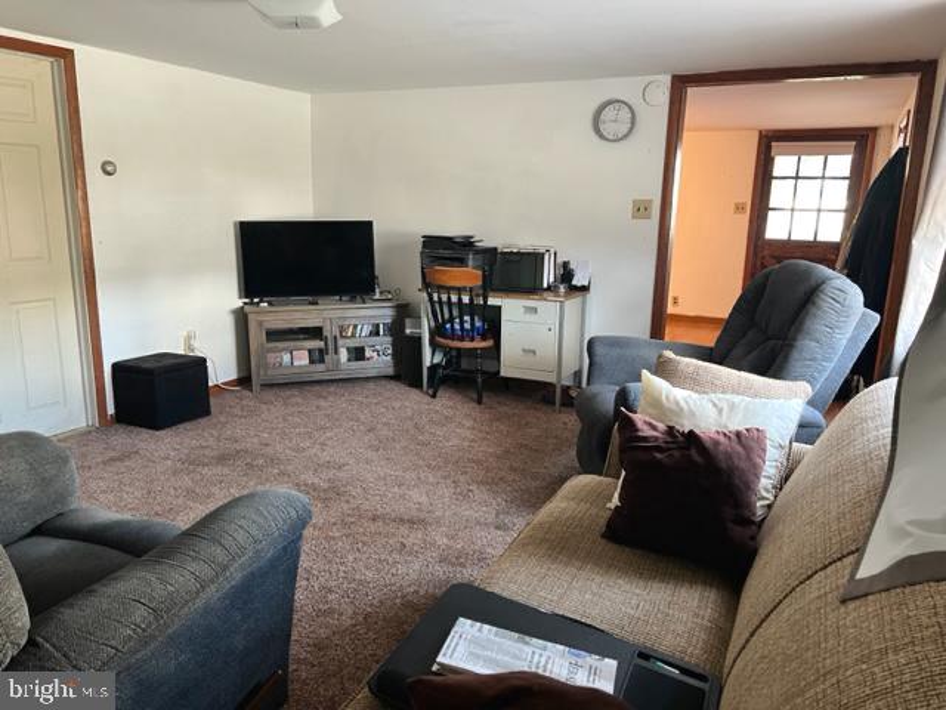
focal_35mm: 26
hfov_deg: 67.3
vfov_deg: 53.1
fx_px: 711
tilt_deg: -11.1
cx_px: 473
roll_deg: -1.7
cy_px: 355
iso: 320
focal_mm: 5.7
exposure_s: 1/60
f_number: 1.5
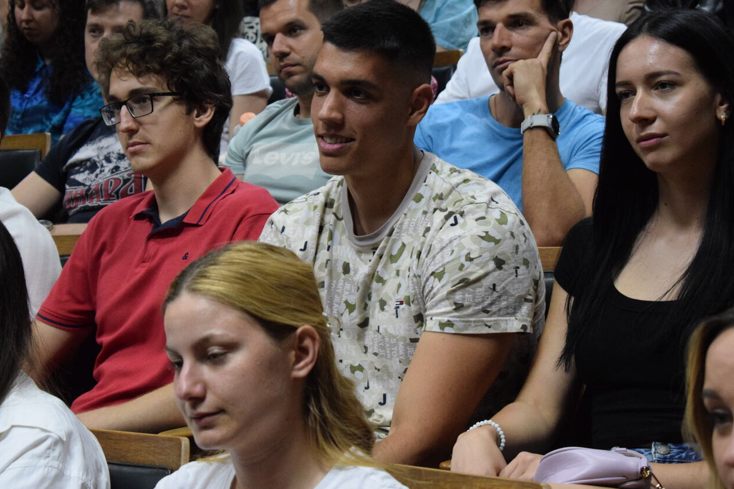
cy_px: 199
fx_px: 2010
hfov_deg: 20.7
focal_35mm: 99
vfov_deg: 13.9
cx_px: 348
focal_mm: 55
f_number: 5.6
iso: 3200
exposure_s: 1/80
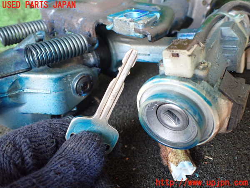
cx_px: 125
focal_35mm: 30
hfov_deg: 60.0
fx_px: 217
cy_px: 94
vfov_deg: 46.8
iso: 640
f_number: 2.3
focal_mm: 5.4
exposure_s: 1/125
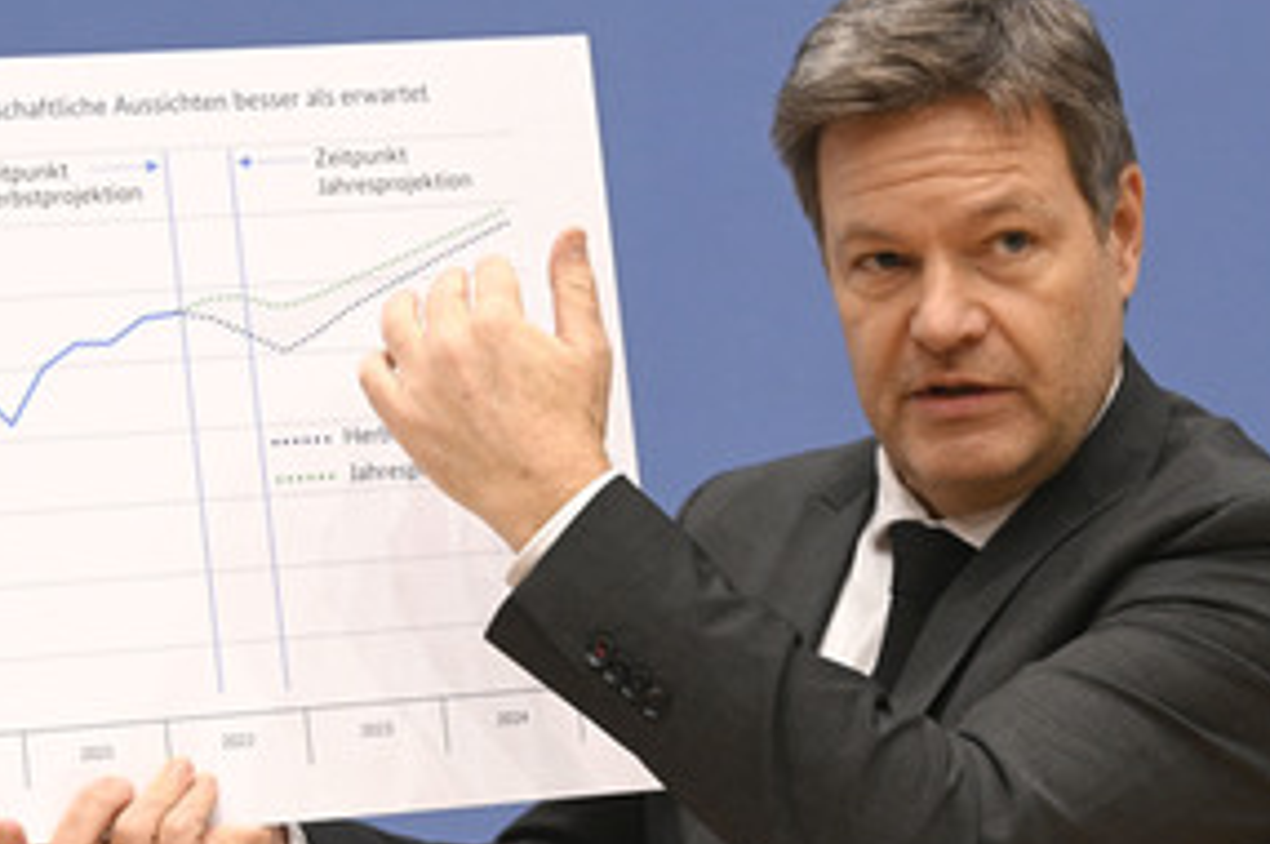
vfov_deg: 10.9
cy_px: 471
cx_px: 491
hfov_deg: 16.3
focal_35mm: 126
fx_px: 4440
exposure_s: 1/500
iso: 4000
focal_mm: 80
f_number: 5.6
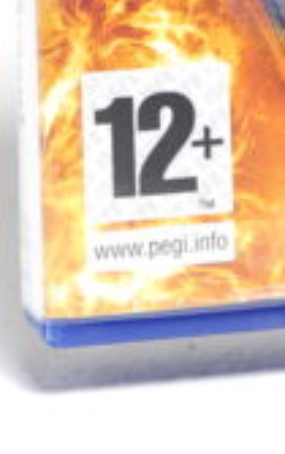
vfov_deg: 7.8
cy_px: -519
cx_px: 502
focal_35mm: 256
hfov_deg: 5.1
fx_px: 3168
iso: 64
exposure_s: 1/2.5
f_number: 5
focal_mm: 35
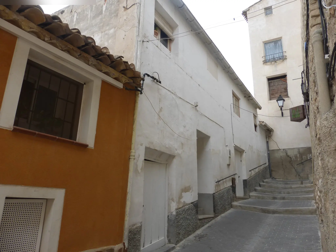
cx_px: 168
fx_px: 233
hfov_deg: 71.6
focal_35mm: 24
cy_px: 126
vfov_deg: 56.8
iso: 100
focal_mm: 4.3
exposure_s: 1/320
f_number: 4
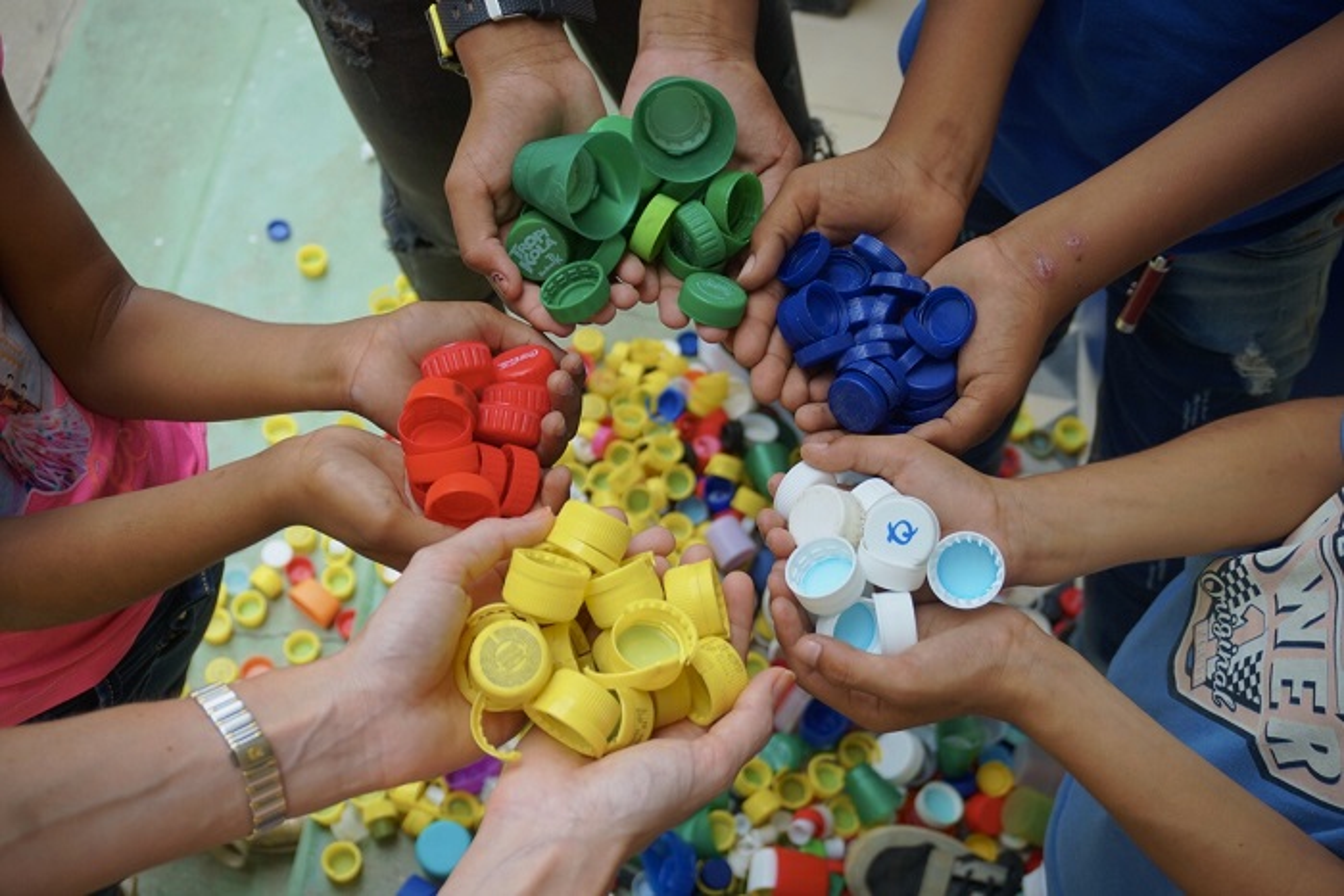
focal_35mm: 44
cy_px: 448
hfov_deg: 45.0
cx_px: 672
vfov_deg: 30.9
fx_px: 1624
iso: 400
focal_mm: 29
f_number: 4.5
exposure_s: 1/250
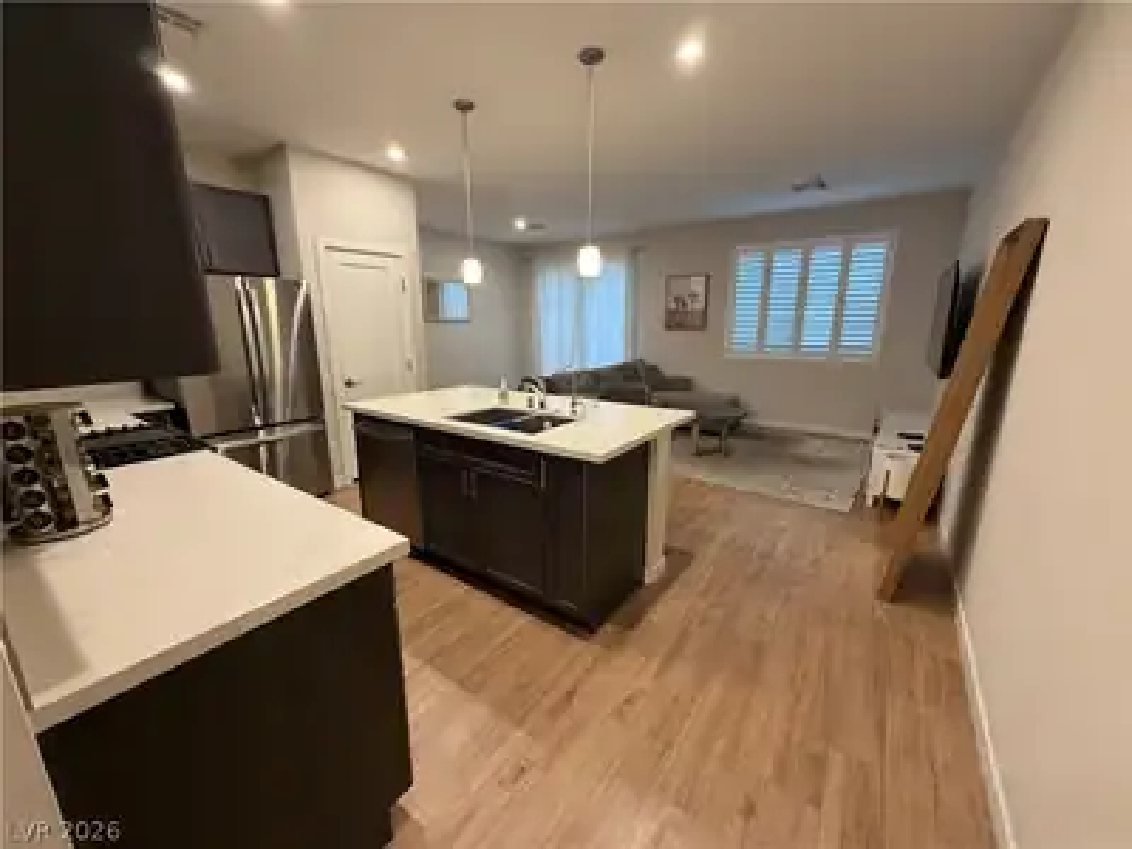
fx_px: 458
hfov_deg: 102.1
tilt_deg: -12.6
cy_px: 424
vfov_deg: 85.7
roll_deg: +0.0
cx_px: 566
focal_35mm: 14
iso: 250
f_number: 2.2
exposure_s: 1/60
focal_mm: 2.22
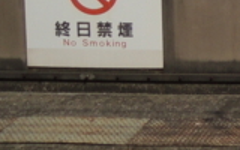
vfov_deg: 9.3
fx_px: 831
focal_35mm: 127
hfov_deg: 12.8
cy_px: -201
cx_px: 572
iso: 100
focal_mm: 4.3
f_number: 2.8
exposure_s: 1/1600
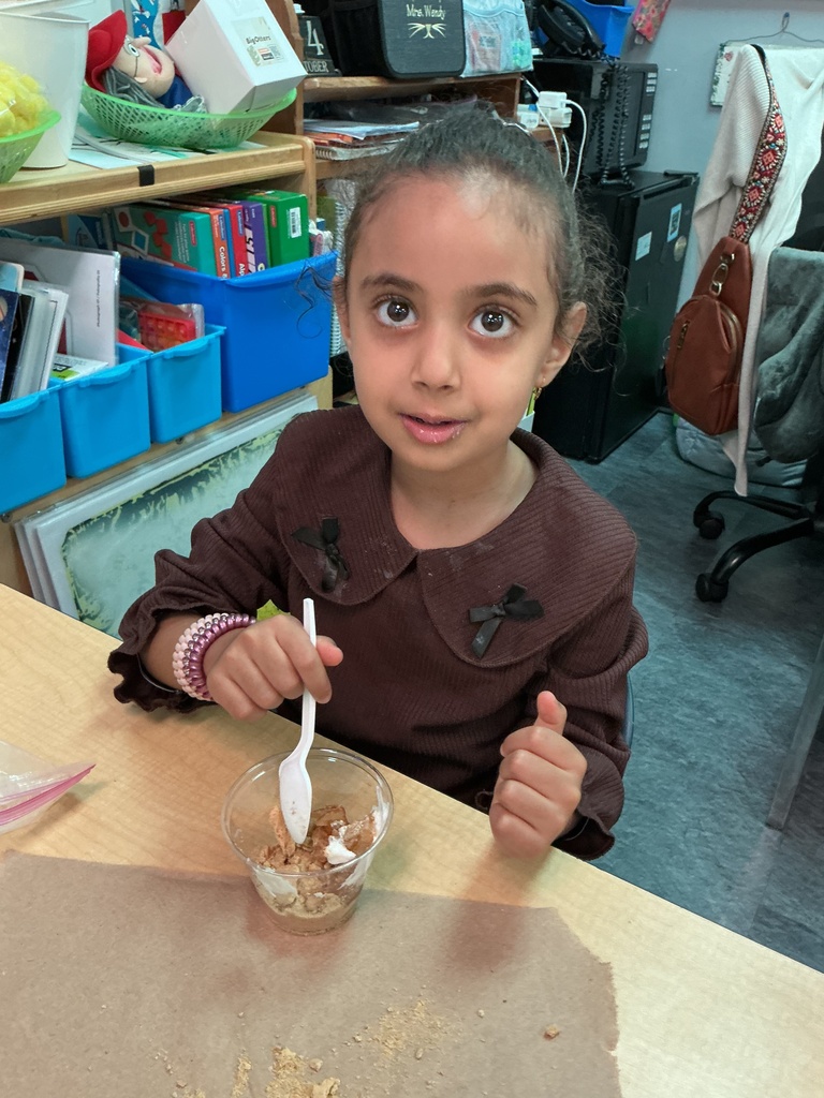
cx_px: 412
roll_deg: -3.5
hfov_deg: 48.2
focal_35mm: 29
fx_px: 920
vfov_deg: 61.7
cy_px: 549
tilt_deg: -30.0
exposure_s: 1/40
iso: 250
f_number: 1.8
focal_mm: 3
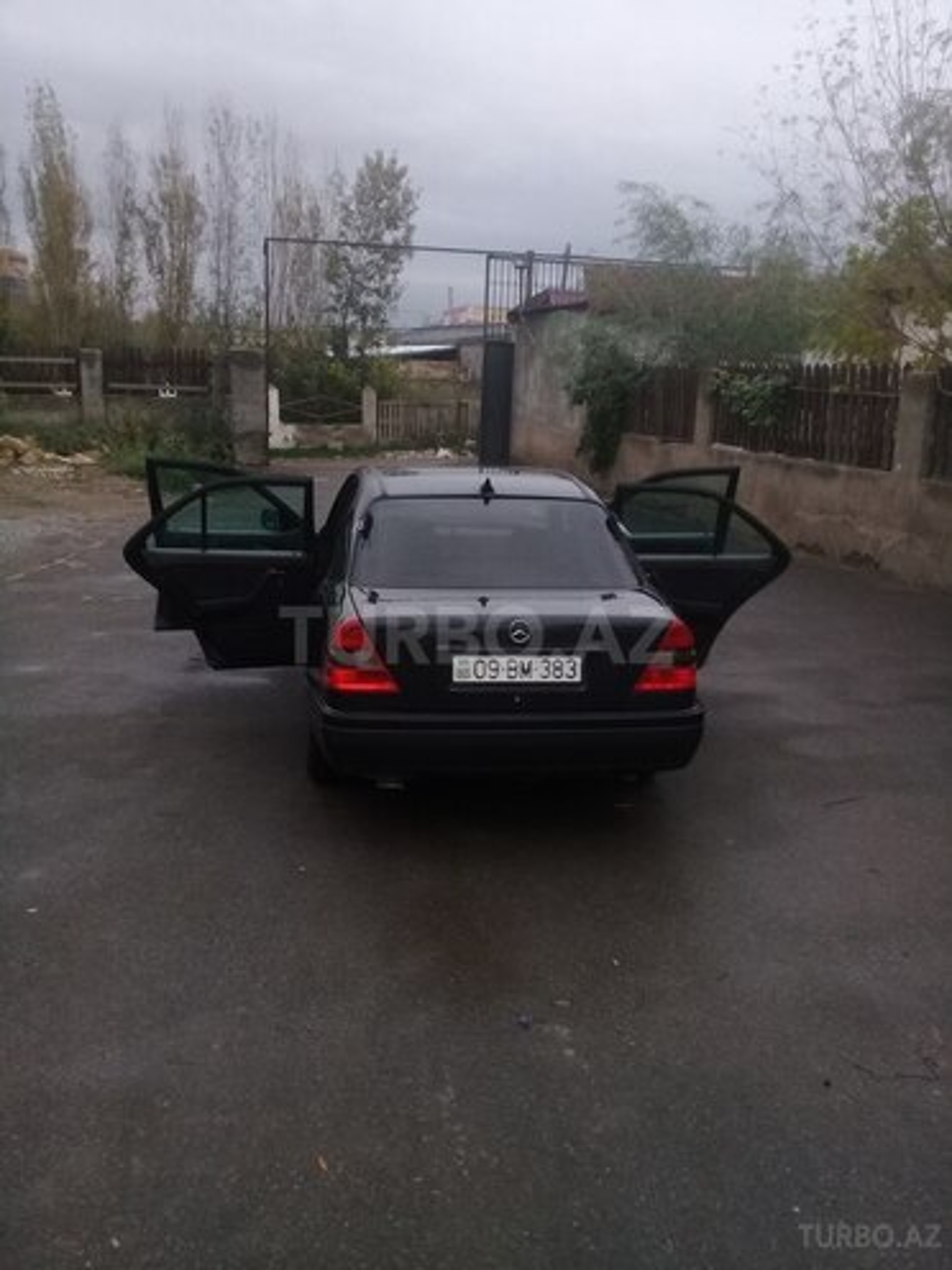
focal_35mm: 31
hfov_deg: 45.4
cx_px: 476
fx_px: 1137
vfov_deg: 58.4
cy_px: 635
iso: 64
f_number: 2.2
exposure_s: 1/408
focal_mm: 3.3
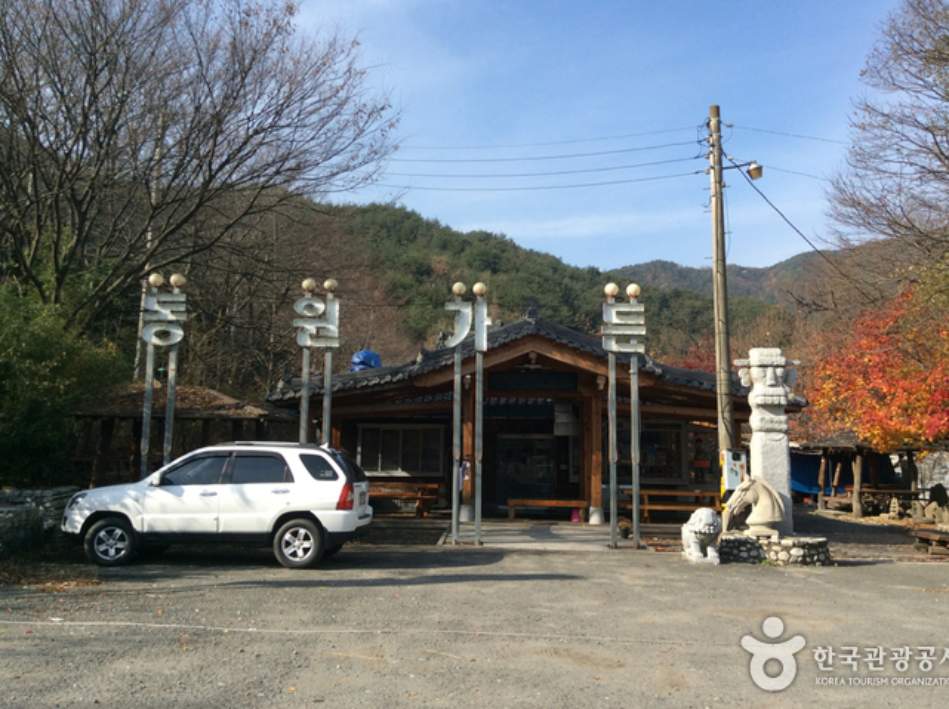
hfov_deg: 51.4
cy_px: 326
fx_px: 986
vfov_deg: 39.5
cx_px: 467
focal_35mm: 36
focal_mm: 3.3
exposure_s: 1/1040
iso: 32
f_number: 2.4
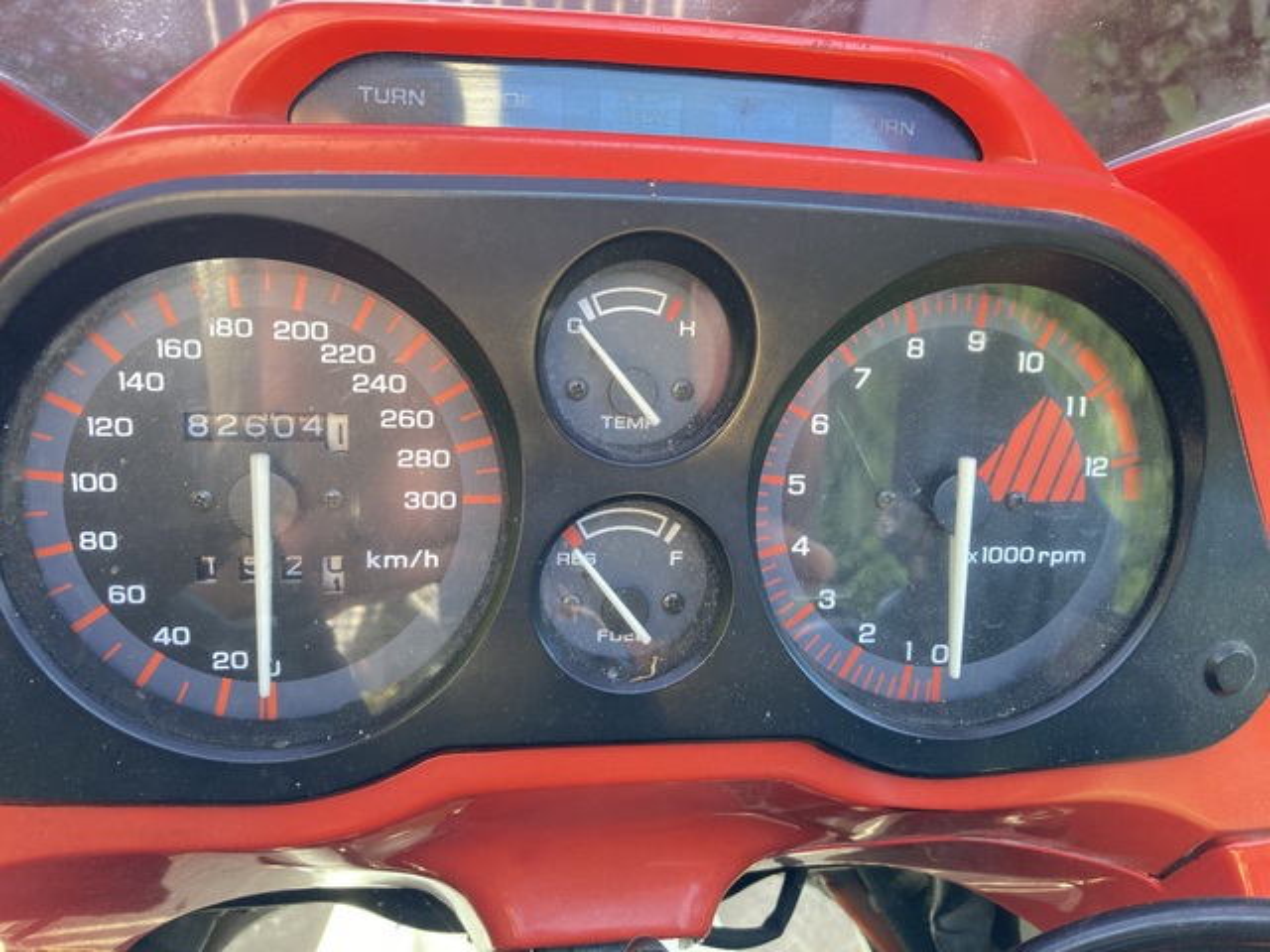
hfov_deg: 63.4
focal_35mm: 28
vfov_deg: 49.7
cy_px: 476
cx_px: 635
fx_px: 1027
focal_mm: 3.99
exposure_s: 1/70
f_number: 1.8
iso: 80
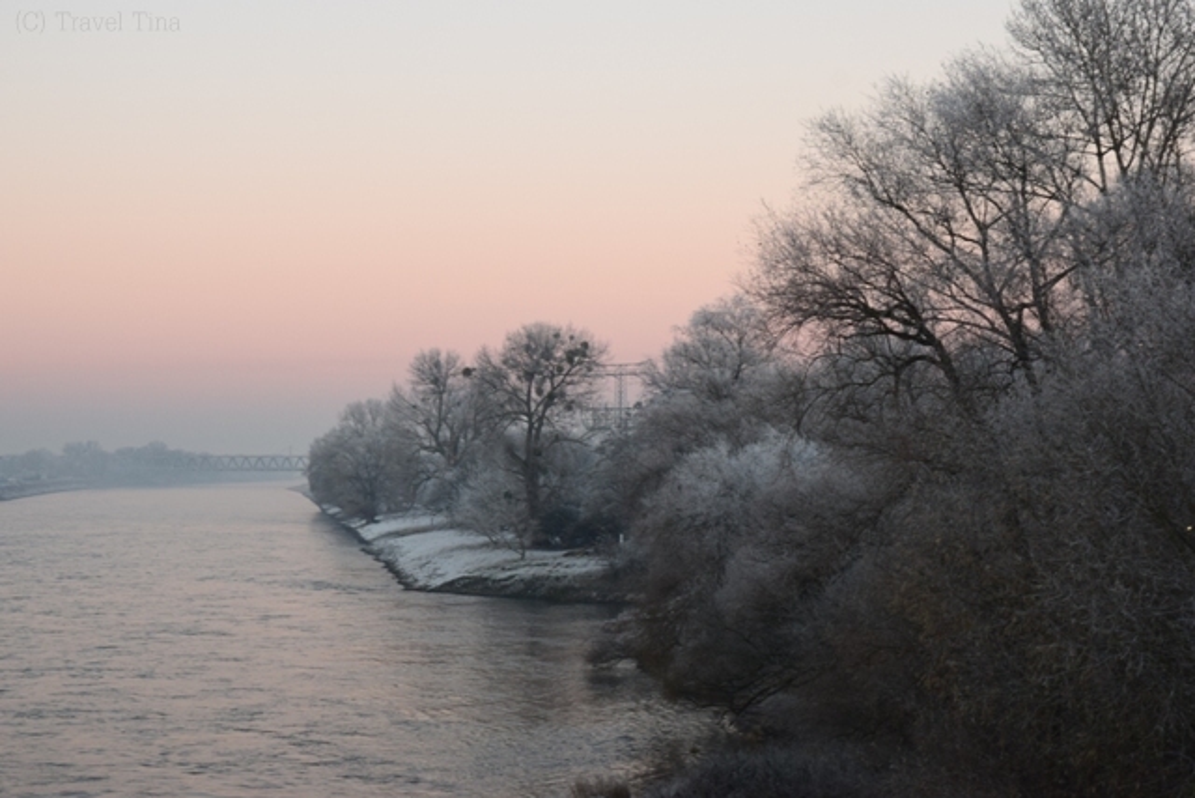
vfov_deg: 20.6
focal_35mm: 66
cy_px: 399
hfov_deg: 30.5
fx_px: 2191
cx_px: 598
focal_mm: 44
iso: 800
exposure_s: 1/60
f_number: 8
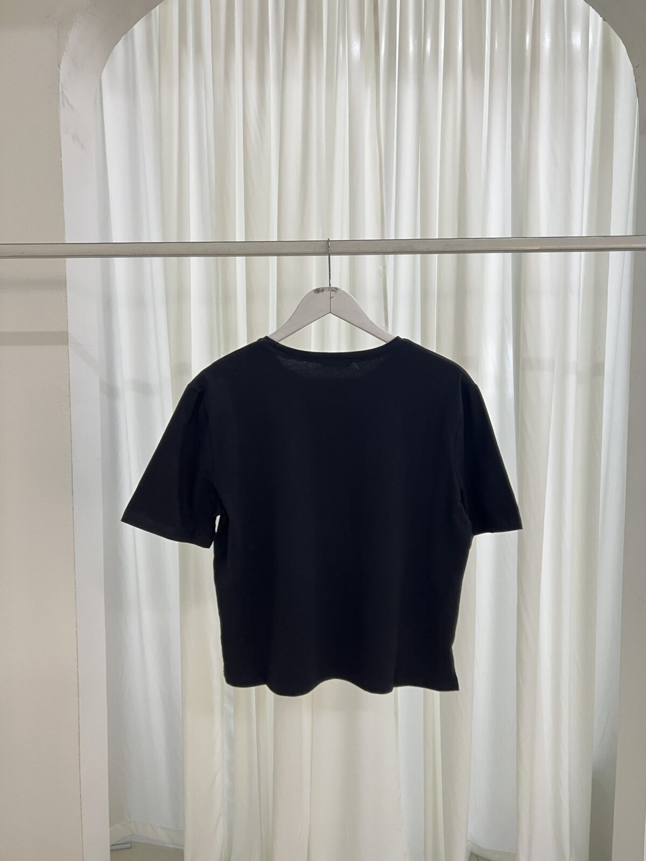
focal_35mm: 26
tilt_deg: -4.3
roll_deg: +0.3
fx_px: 647
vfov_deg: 67.3
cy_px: 430
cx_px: 323
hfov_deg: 53.1
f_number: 1.5
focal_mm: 5.7
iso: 250
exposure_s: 1/50
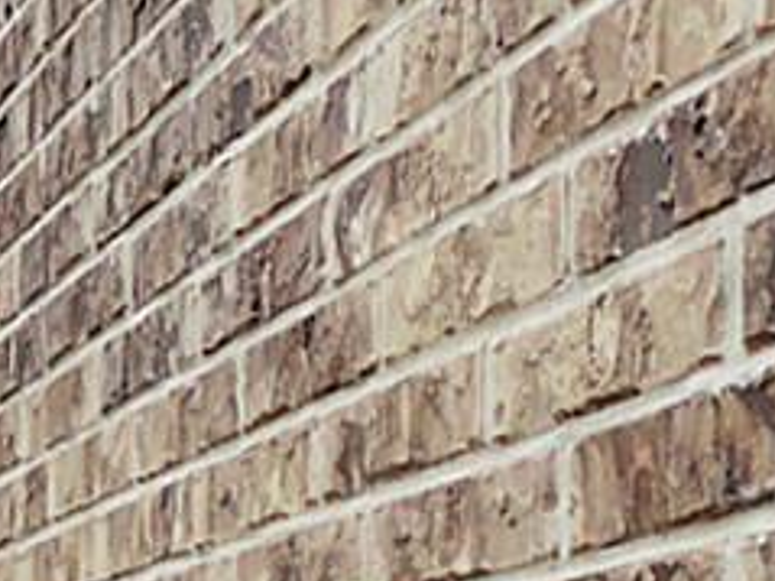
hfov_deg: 16.1
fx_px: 2394
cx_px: -542
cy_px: 980
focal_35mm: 107
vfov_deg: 12.8
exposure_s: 1/200
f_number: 3.3
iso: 80
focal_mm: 4.3
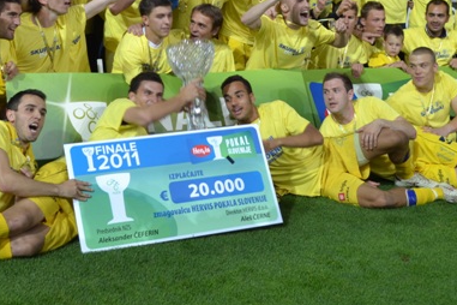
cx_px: 188
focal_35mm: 63
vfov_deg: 21.3
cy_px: 52
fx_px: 800
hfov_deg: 31.8
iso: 100
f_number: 3.8
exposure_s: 1/60
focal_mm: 20
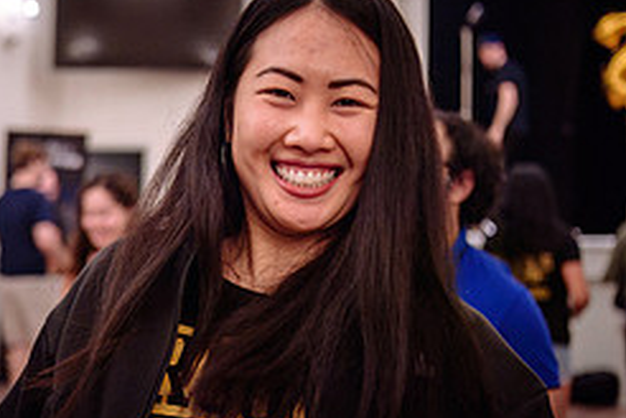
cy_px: 286
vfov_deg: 11.0
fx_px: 2173
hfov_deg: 16.2
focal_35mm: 125
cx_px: 86
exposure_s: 1/160
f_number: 2.8
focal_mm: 45
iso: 1000
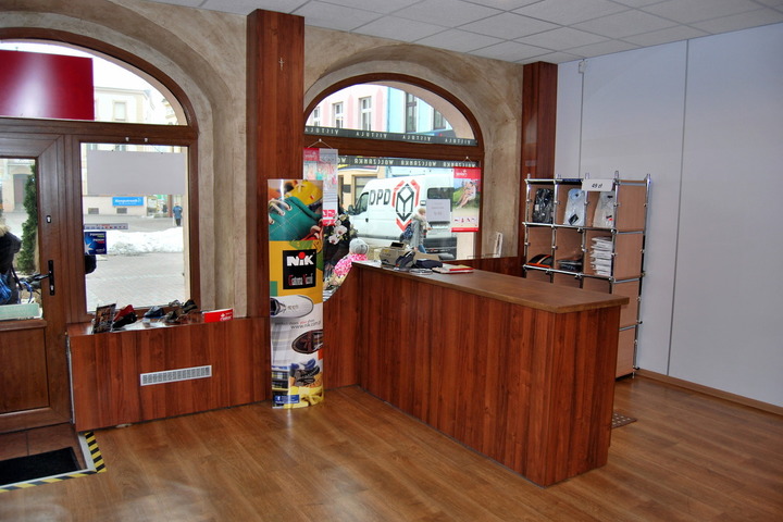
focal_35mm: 27
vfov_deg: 47.9
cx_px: 392
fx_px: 587
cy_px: 261
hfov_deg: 67.4
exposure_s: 1/60
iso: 200
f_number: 3.5
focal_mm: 18
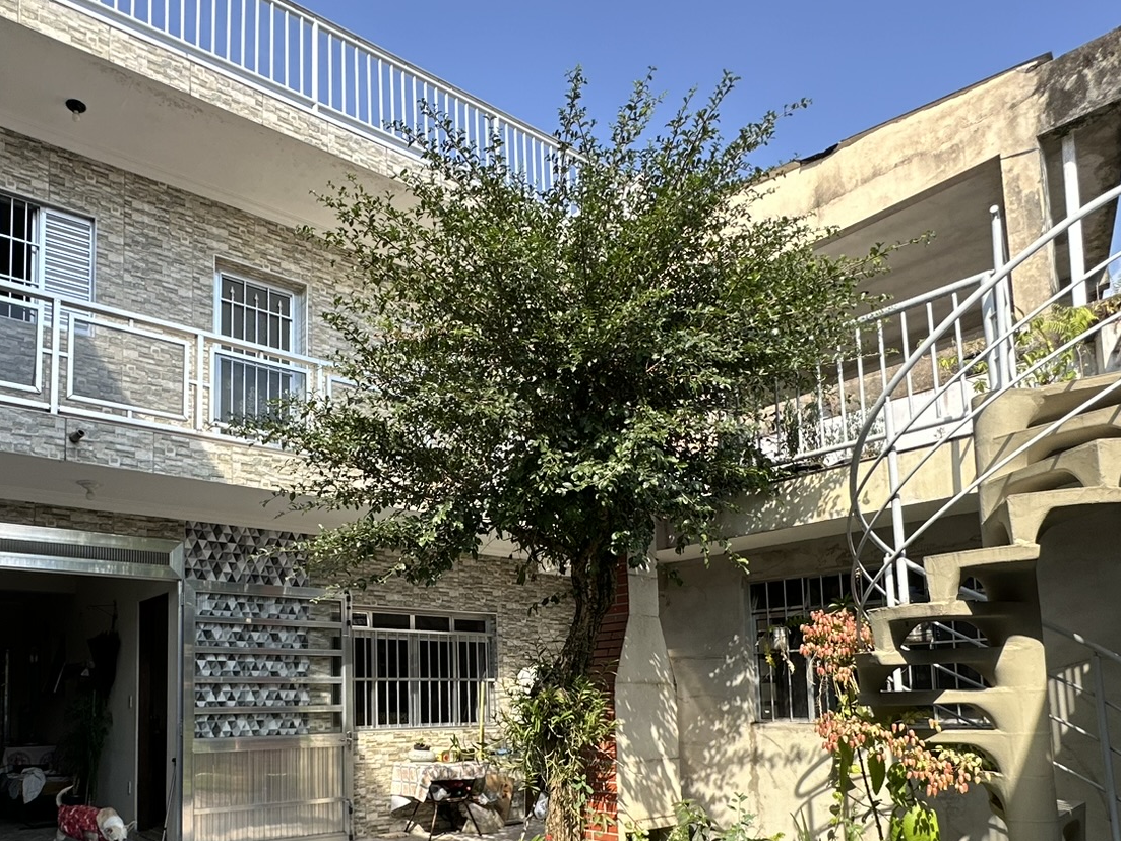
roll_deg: +0.6
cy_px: 635
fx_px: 842
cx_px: 422
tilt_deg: +4.8
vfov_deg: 50.8
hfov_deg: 66.3
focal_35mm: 26
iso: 40
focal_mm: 2.22
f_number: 2.2
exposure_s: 1/558
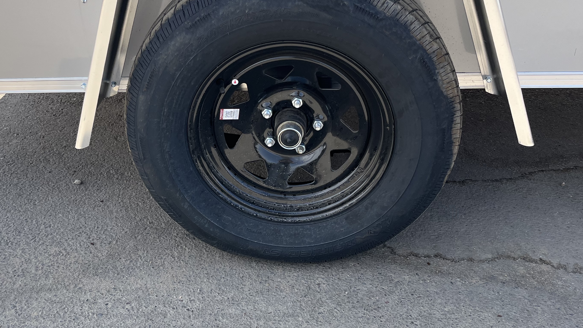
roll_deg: -1.9
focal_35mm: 42
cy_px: 176
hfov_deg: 48.2
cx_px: 253
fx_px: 649
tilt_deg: -30.7
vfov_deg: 28.3
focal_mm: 5.1
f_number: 1.6
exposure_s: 1/1163
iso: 50
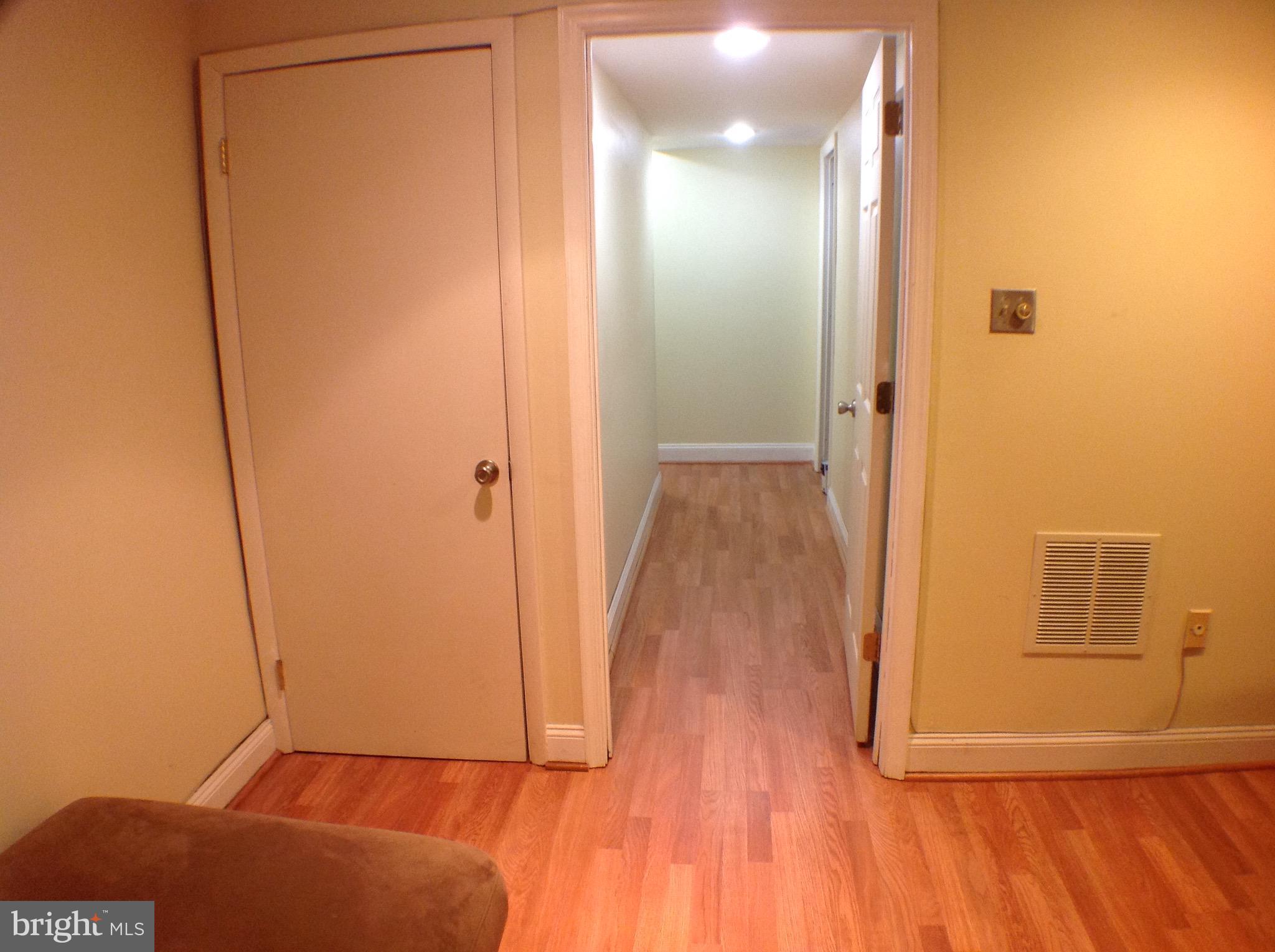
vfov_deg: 40.6
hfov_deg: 52.7
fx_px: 1287
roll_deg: +1.7
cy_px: 476
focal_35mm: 35
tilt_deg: -13.7
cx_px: 638
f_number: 2.4
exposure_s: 1/15
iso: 125
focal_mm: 4.28
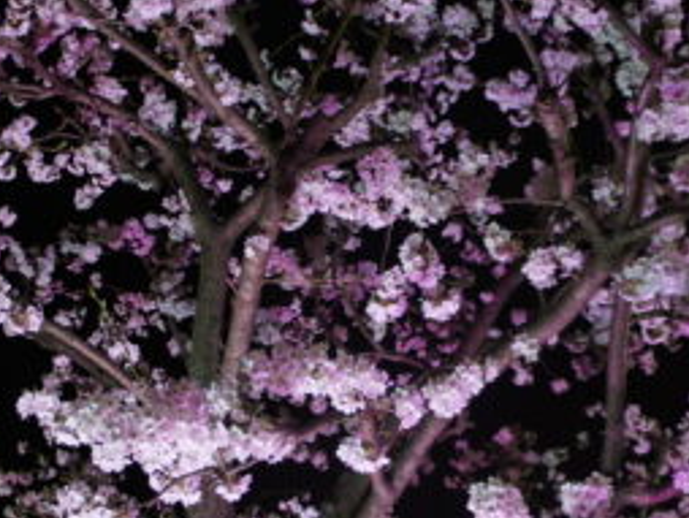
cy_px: 296
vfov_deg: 31.5
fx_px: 916
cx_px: 264
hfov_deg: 41.0
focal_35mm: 46
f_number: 3.5
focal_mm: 18
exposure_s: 1/30
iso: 800
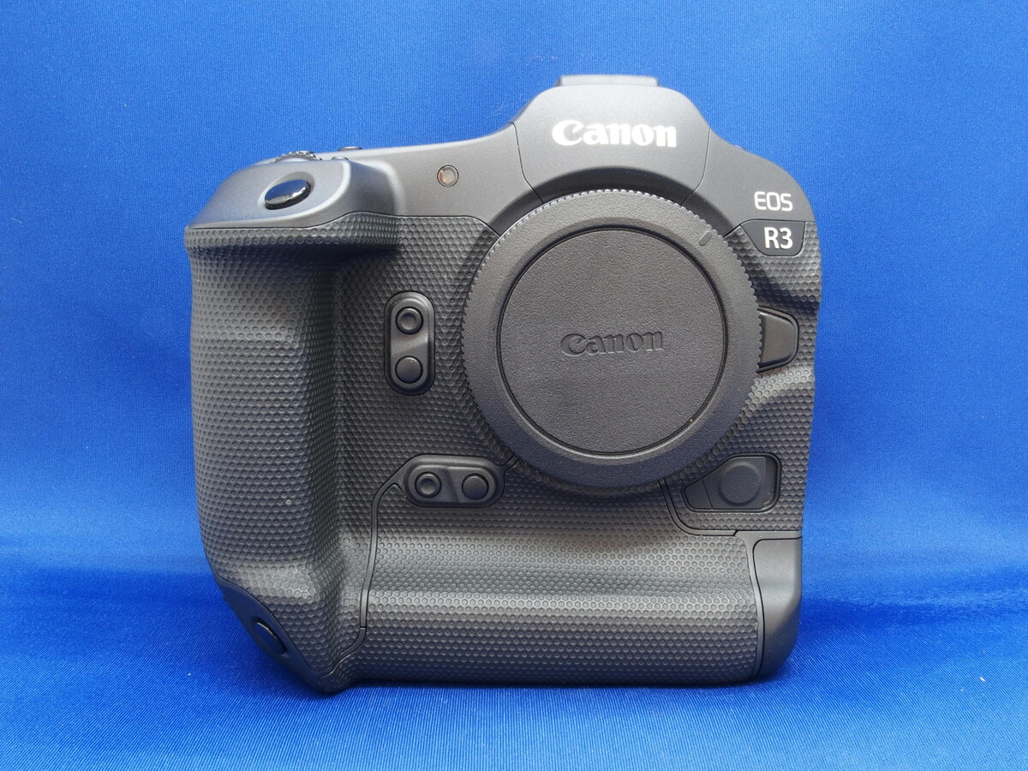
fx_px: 832
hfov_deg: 63.4
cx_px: 514
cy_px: 386
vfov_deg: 49.7
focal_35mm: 28
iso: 100
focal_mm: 6
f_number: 8
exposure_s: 1.3
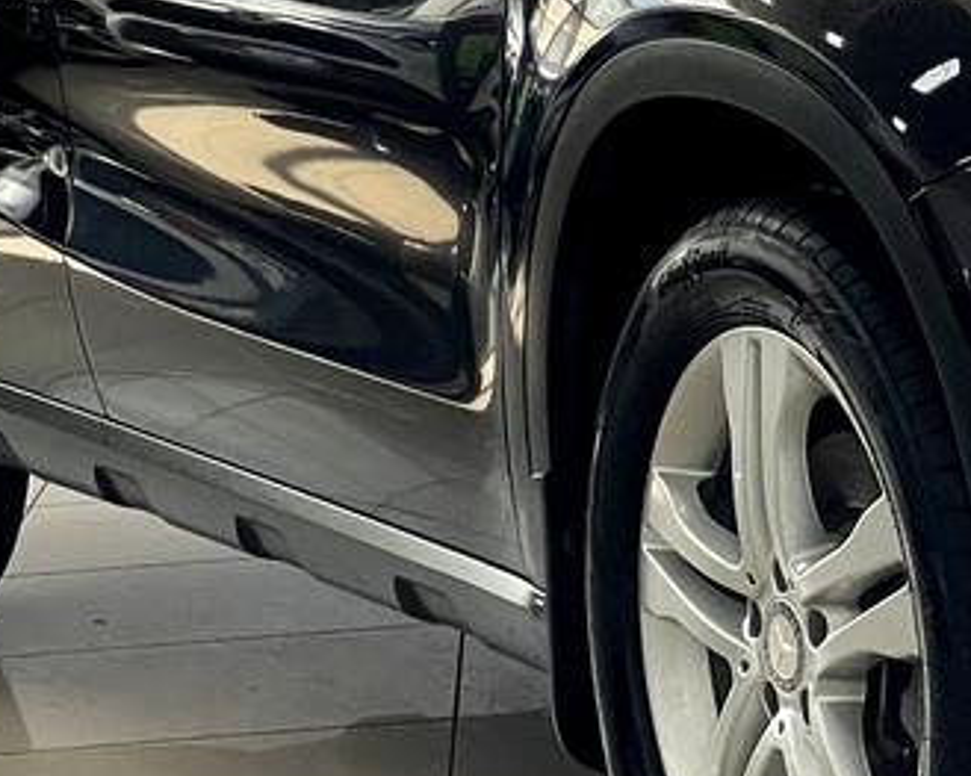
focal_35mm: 185
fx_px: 5315
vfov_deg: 8.3
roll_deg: +3.1
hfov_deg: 10.2
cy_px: 15
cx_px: 1302
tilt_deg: -2.7
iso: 100
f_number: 2
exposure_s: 1/99
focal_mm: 6
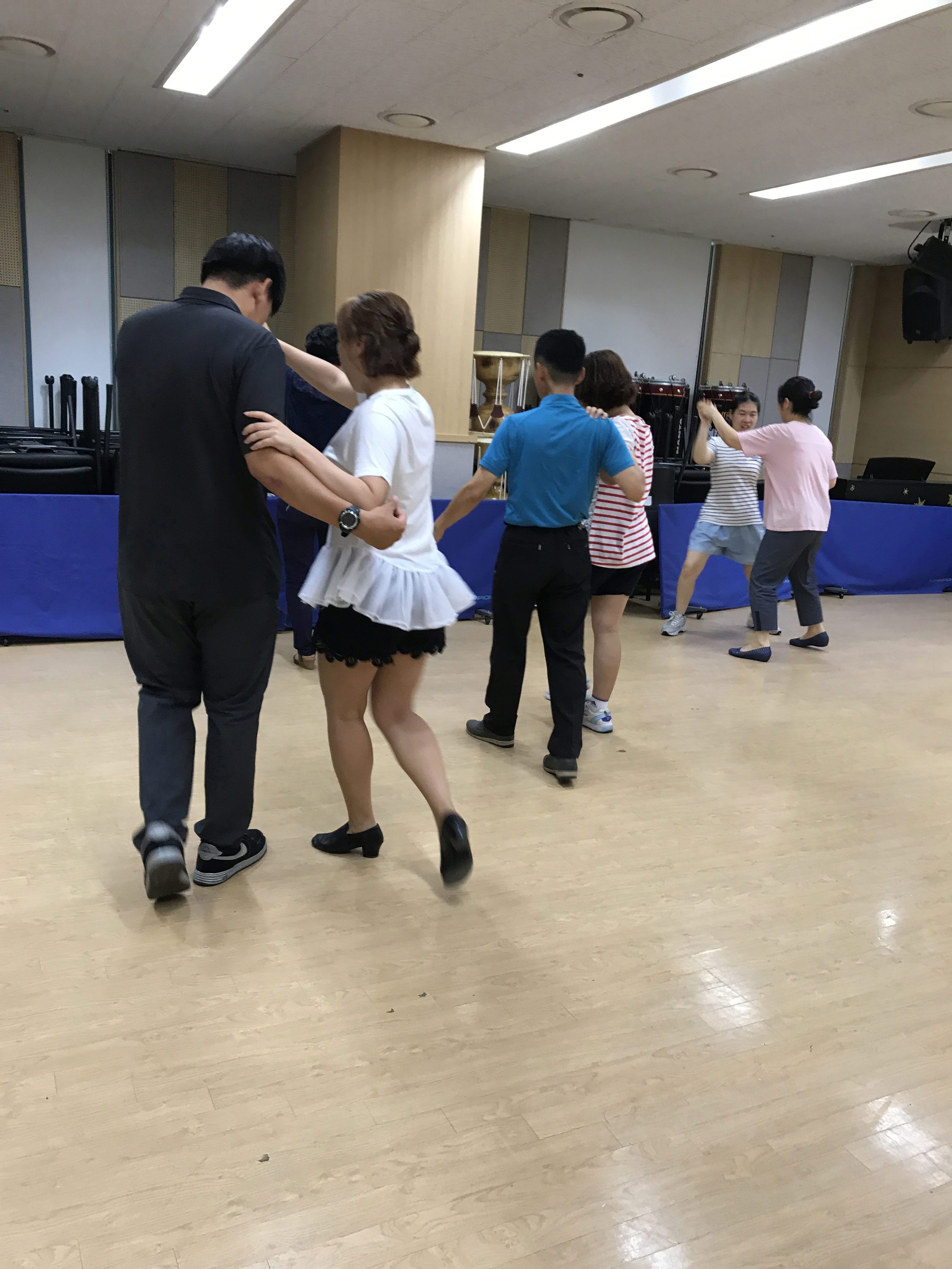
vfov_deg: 63.4
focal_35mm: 28
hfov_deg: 49.7
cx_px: 476
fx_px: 1027
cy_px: 634
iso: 40
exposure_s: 1/24
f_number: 1.8
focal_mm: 3.99
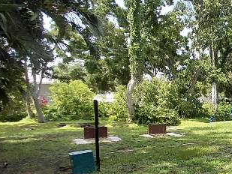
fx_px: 295
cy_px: 131
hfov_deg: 34.3
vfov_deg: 32.3
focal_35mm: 44
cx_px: 279
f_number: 2.2
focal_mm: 1.64
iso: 40
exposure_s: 1/714
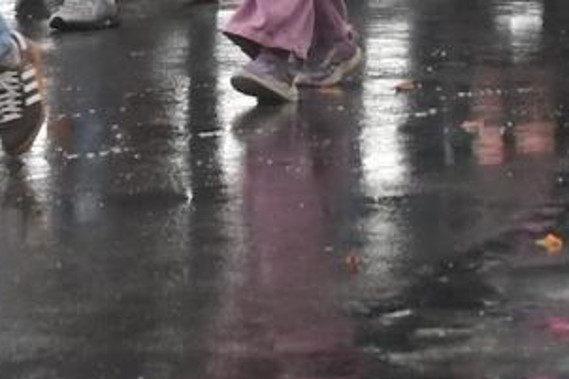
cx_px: 273
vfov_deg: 2.5
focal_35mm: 554
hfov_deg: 3.7
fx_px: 8751
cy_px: -196
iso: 800
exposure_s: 1/250
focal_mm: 58
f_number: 8
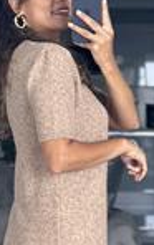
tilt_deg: -17.2
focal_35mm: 174
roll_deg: +1.9
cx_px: 38
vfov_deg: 11.9
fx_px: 1164
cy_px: 245
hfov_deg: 7.6
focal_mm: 6.86
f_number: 1.78
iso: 100
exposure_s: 1/121
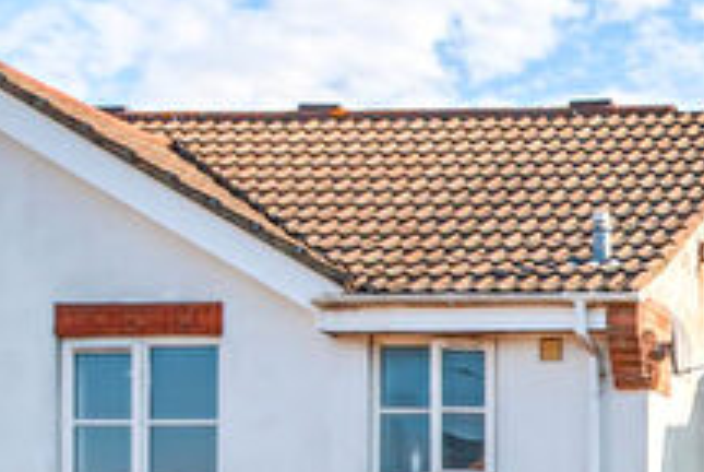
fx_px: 2291
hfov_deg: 15.7
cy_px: 733
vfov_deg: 11.2
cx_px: 1143
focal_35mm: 117
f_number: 8
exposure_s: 1/800
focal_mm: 24
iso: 400
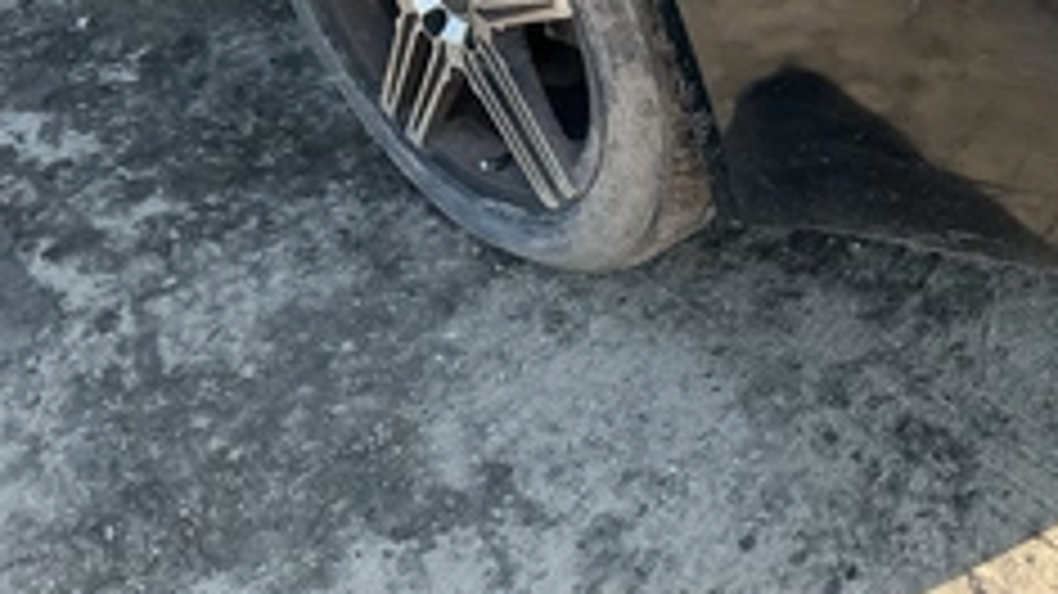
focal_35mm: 52
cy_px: -36
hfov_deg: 38.0
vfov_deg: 22.0
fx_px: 1458
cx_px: 891
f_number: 1.8
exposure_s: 1/534
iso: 25
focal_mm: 3
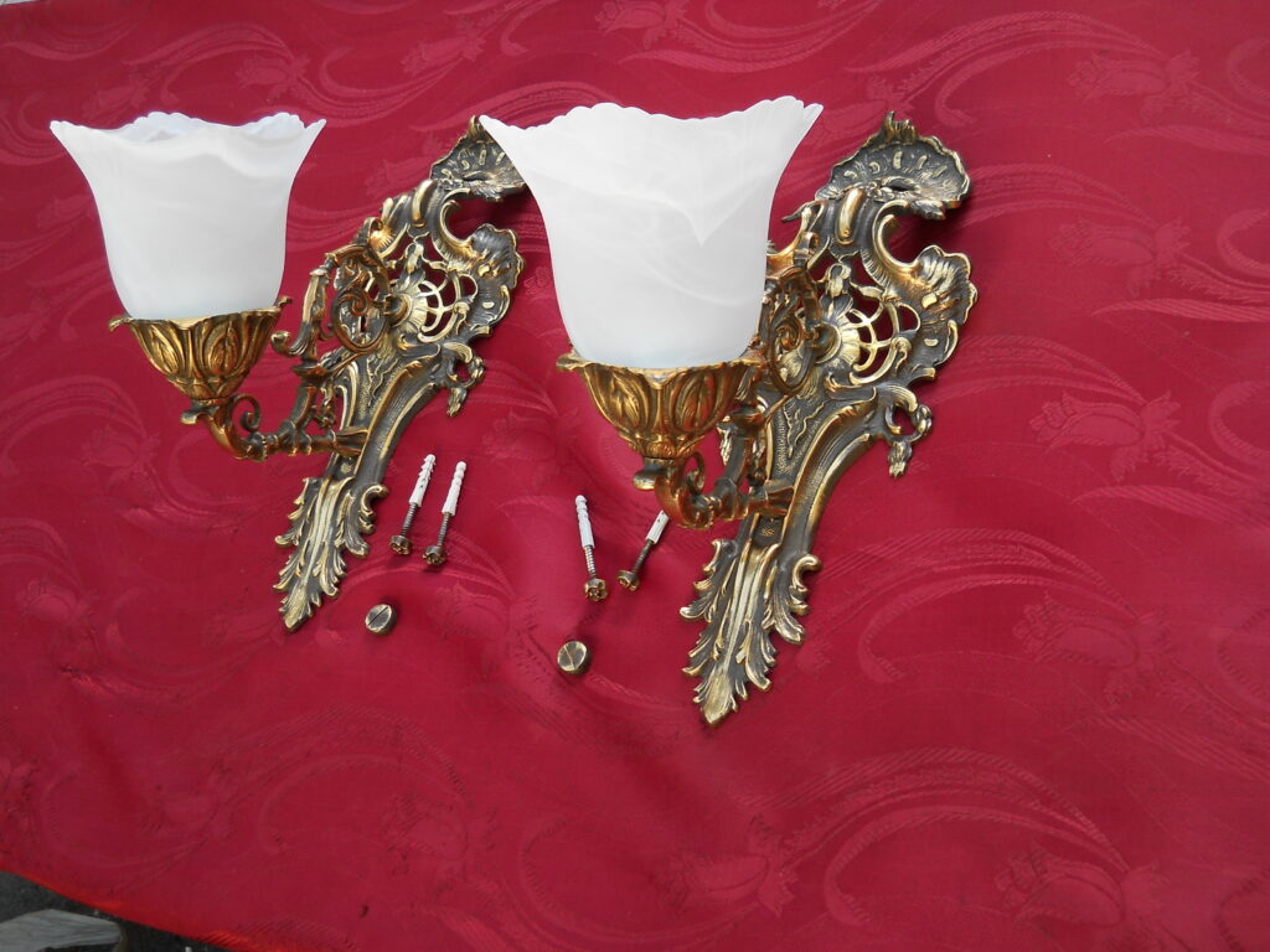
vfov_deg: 35.1
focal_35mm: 41
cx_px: 635
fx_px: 1504
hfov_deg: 45.8
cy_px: 476
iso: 80
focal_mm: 6.72
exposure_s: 1/60
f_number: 3.1
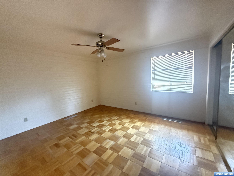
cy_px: 88
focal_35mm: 14
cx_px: 117
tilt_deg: -4.3
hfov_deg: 102.1
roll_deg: +2.3
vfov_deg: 85.7
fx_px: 95
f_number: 2.2
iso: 1250
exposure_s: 1/58
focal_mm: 2.22
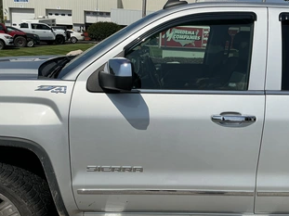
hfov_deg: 51.1
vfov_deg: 39.6
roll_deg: -4.4
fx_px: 300
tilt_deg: -12.4
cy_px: 107
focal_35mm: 36
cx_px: 168
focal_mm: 3
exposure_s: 1/4785
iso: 25
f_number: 1.8
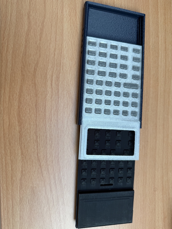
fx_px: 159
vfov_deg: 71.6
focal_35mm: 24
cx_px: 86
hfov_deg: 56.8
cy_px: 114
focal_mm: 6.76
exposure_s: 1/140
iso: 50
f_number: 1.78
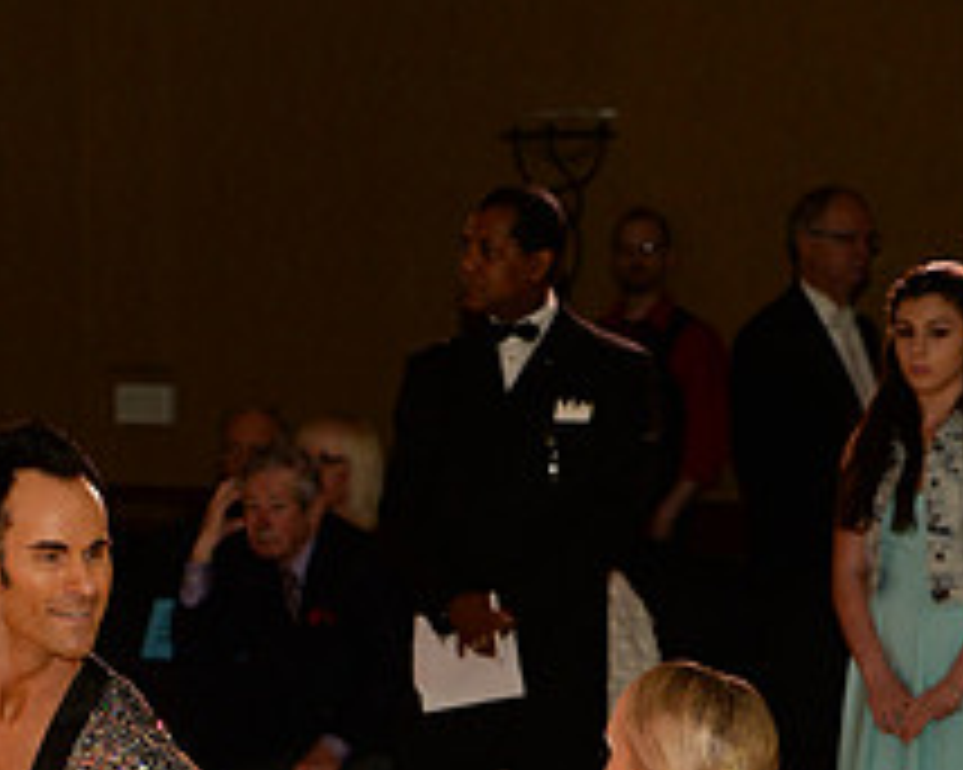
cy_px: 1067
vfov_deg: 6.5
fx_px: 6666
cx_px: 380
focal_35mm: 234
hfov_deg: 8.3
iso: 1600
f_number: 5
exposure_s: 1/250
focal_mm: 92
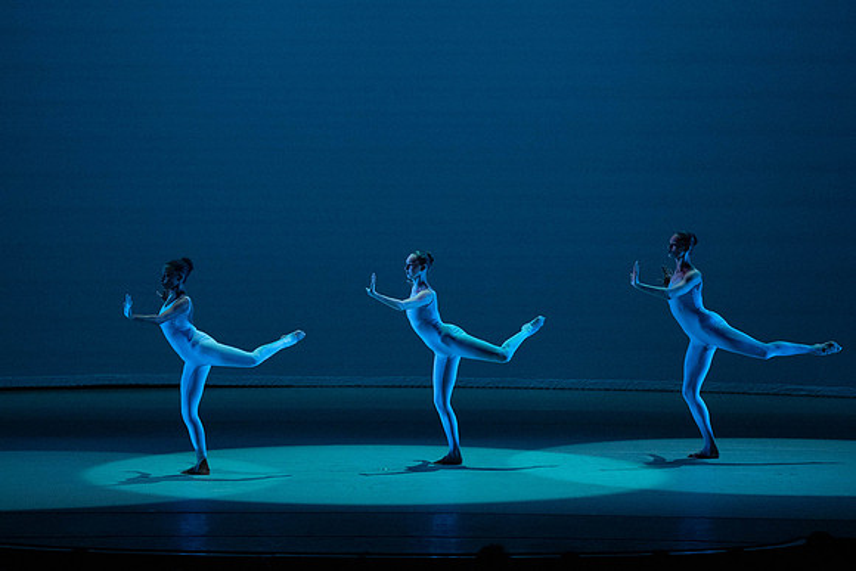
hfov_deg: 11.2
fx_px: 4352
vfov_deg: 7.5
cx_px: 428
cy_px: 286
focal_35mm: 183
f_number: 5.6
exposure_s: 1/400
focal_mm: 183
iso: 16000
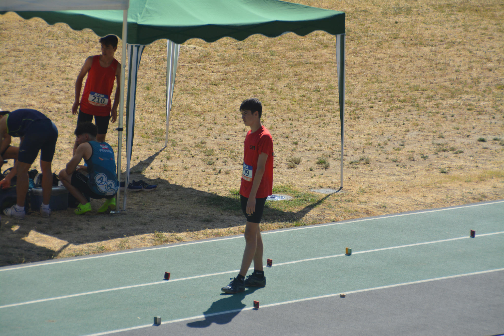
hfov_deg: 9.1
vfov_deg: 6.1
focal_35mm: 225
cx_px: 252
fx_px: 3150
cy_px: 168
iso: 400
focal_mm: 150
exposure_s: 1/1600
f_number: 6.3
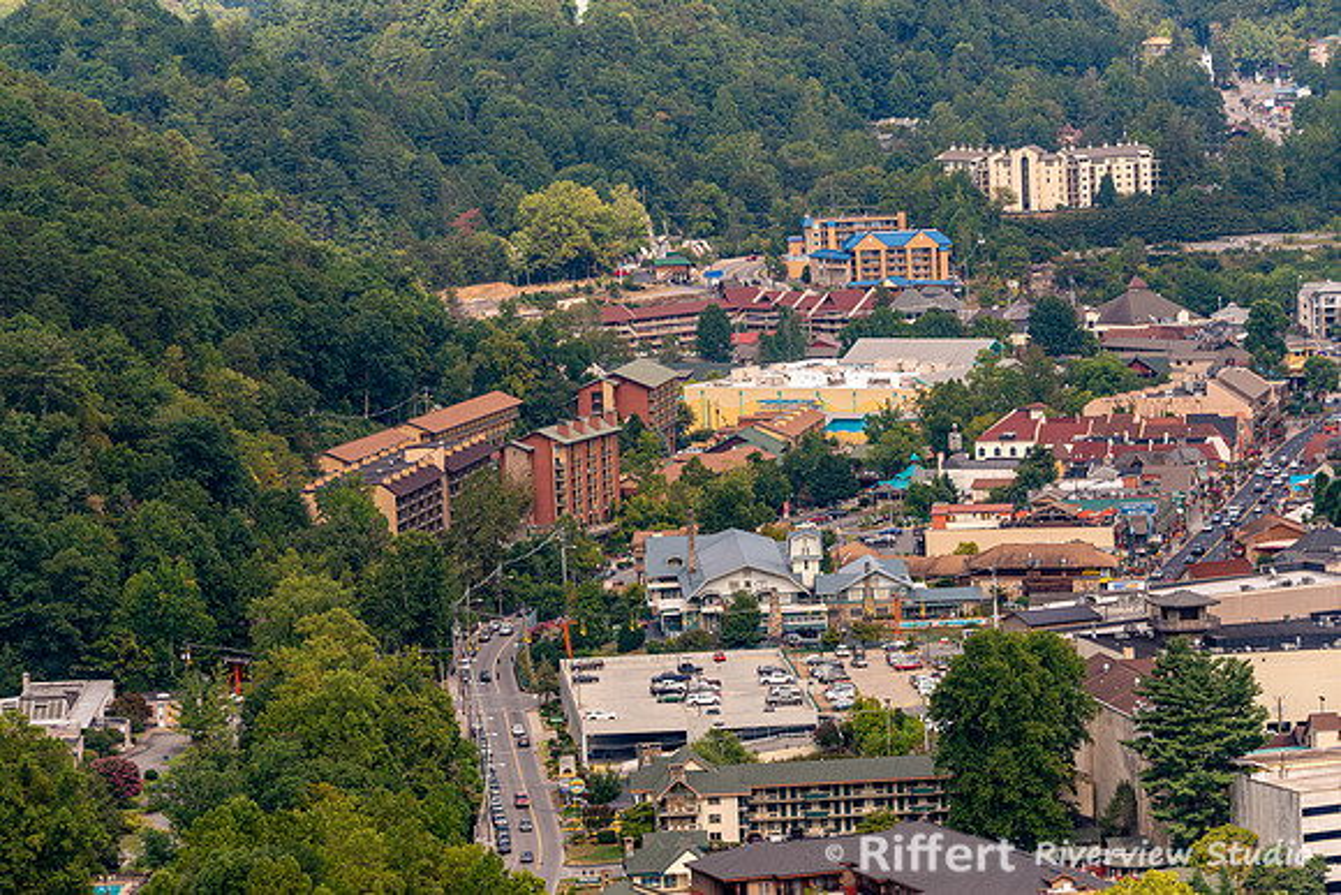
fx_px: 6466
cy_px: 448
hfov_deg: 11.8
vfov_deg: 7.9
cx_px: 670
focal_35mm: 174
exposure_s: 1/200
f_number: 8
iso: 180
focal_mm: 170
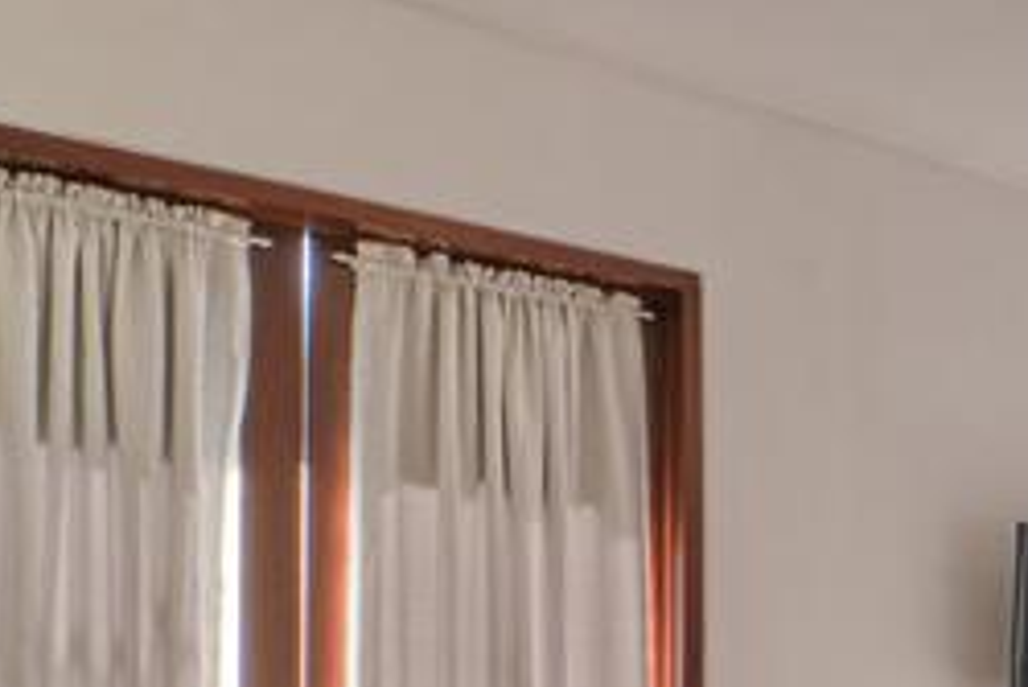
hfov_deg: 33.6
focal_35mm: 48
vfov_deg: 26.2
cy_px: 730
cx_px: 1225
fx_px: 1371
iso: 160
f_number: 16
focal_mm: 10
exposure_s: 1/2
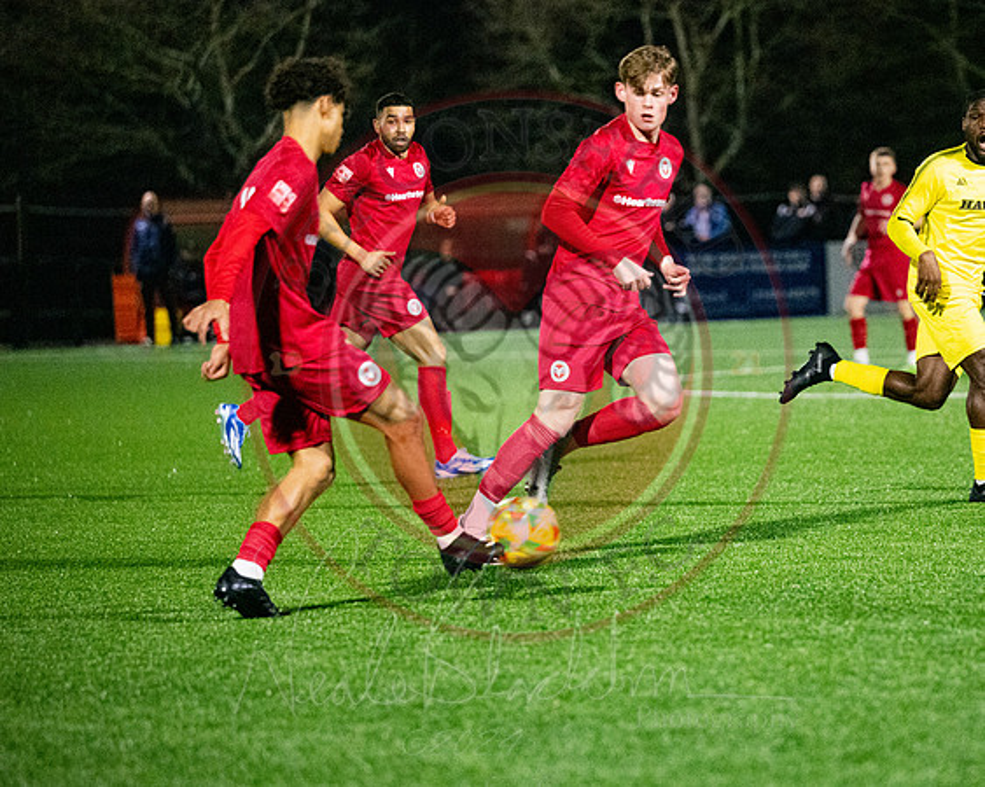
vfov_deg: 7.4
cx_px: 667
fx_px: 6117
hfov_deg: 9.2
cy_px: 408
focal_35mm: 210
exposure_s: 1/1000
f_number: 2.8
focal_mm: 145
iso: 8000
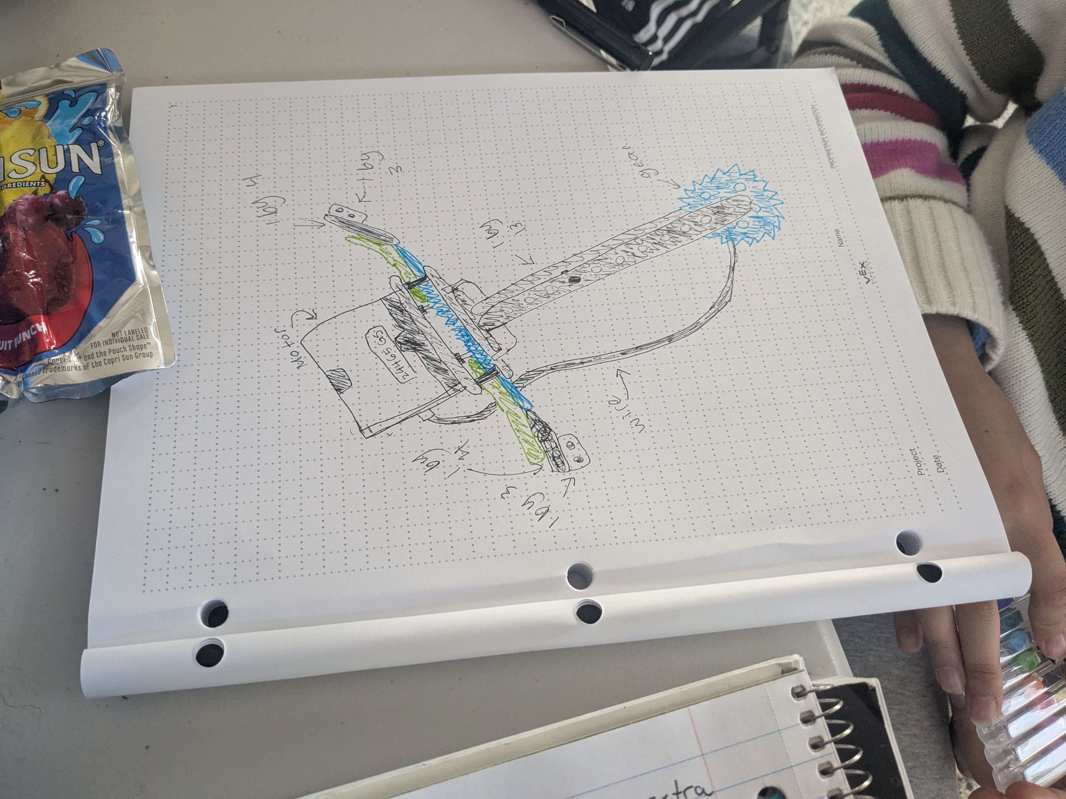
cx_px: 533
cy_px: 400
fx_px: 831
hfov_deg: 65.3
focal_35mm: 27
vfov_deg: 51.4
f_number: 1.73
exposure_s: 1/120
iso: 324
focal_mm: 4.38
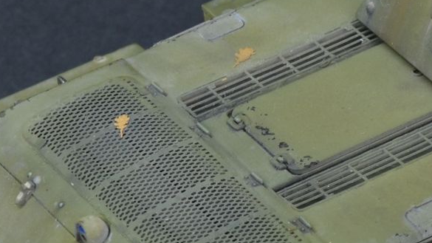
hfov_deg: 7.9
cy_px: 200
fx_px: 3070
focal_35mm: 268
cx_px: 595
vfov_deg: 4.5
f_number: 16
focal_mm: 40
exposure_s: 1/5
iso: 200
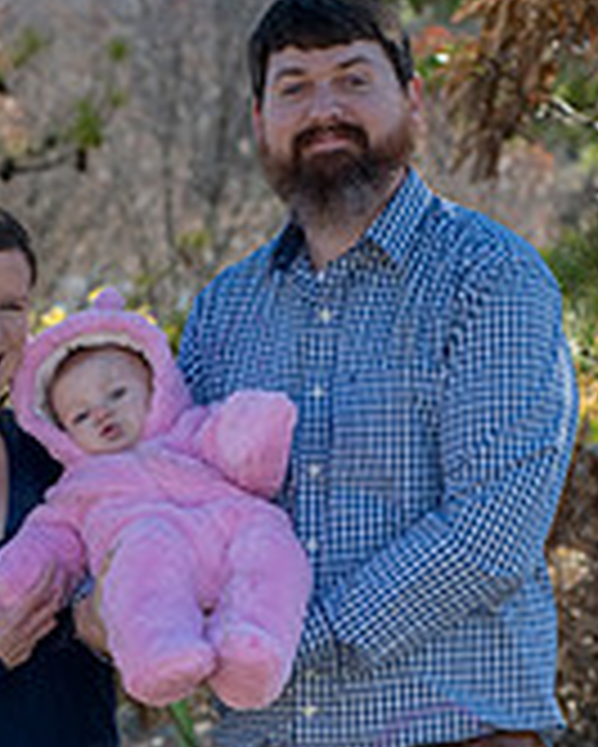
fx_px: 4487
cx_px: 220
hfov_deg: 7.6
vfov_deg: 9.4
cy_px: 770
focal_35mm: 203
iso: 400
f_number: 6.3
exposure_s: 1/500
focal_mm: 80
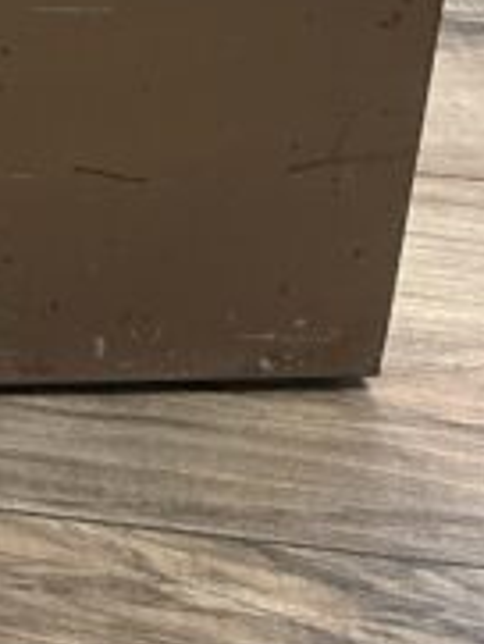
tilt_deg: -14.8
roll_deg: -2.9
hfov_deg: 12.1
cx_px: -537
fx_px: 1974
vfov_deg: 15.9
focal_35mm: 106
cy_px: -505
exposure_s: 1/60
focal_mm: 6.86
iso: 400
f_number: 1.78
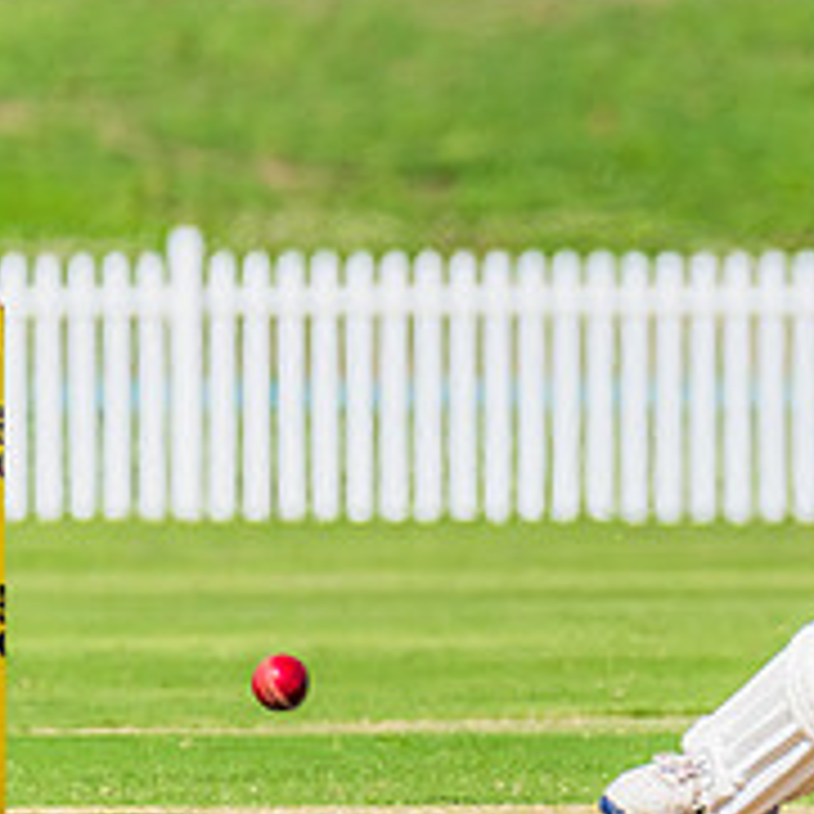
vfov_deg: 1.1
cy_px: 417
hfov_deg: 1.1
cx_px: 1525
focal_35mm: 1548
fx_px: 41184
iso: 500
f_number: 6.3
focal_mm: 460
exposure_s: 1/3200
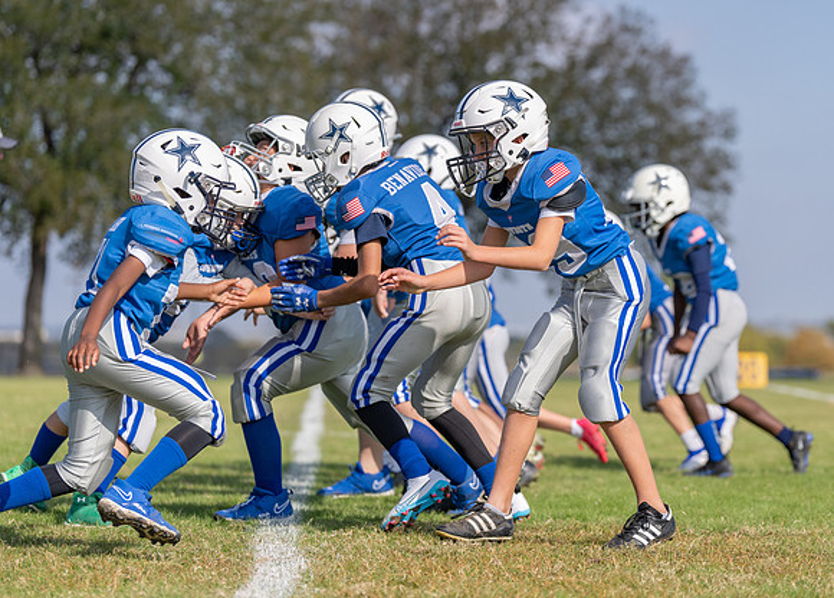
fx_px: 3468
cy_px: 260
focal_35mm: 146
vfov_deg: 9.9
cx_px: 507
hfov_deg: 13.7
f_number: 2.8
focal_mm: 119
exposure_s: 1/2000
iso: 100
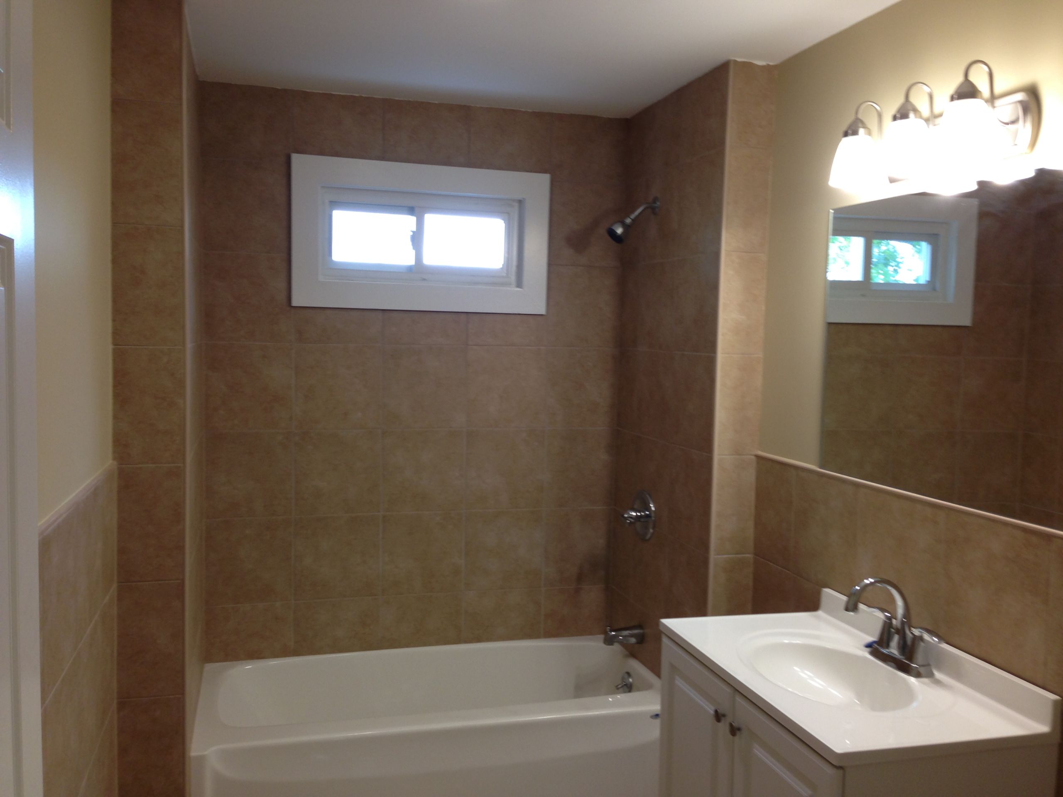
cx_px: 532
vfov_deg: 42.9
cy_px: 398
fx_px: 1013
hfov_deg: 55.4
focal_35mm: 33
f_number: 2.4
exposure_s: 1/24
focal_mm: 4.12
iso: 50
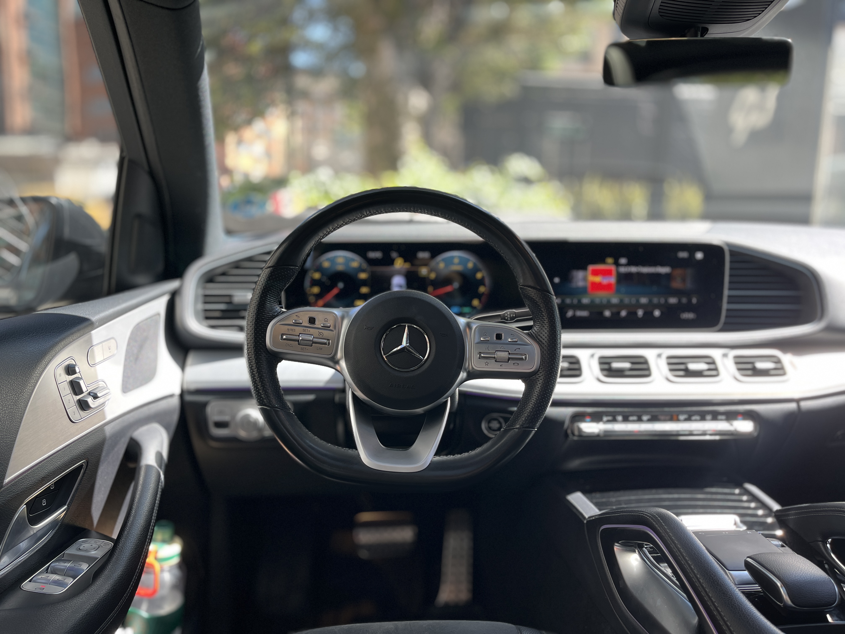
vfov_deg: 53.1
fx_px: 635
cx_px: 422
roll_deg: -1.7
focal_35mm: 26
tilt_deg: -10.6
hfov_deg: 67.3
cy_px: 317
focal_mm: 5.1
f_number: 1.6
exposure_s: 1/154
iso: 64
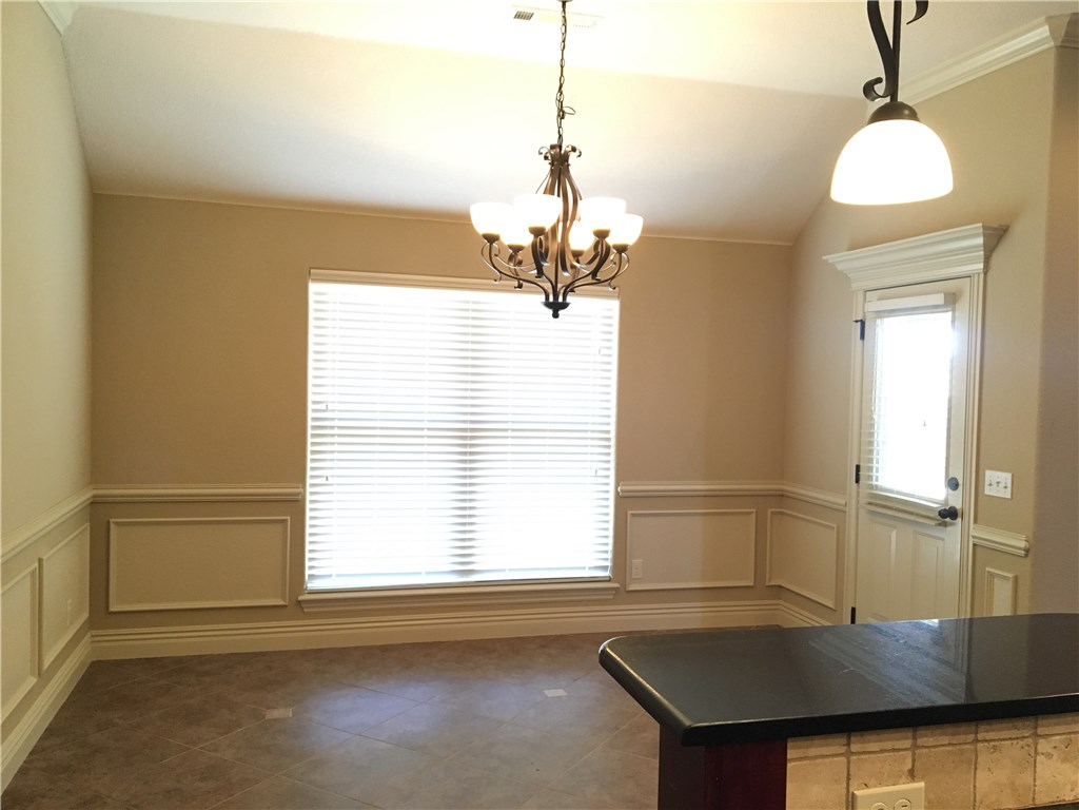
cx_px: 540
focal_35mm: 29
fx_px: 904
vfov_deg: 48.2
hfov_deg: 61.7
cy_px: 405
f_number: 2.2
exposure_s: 1/30
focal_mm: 4.15
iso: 200
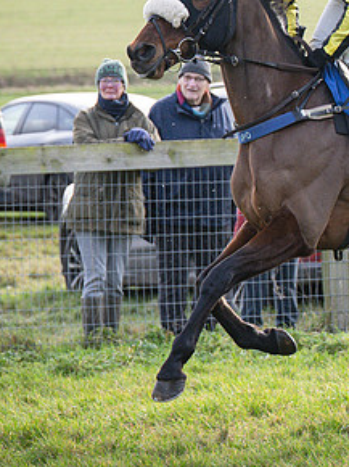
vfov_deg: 6.8
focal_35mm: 292
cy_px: 183
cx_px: 339
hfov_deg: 5.1
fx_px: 3931
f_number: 2.8
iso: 800
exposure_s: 1/2000
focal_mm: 73
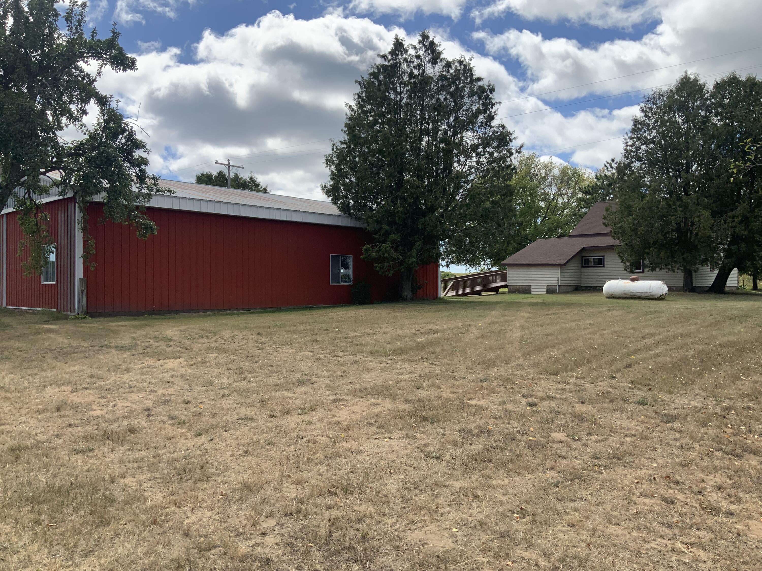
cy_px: 286
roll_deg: -0.5
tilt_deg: +0.6
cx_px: 381
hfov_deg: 61.7
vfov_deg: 48.2
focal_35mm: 29
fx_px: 638
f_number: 1.8
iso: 16
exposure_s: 1/2227
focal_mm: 3
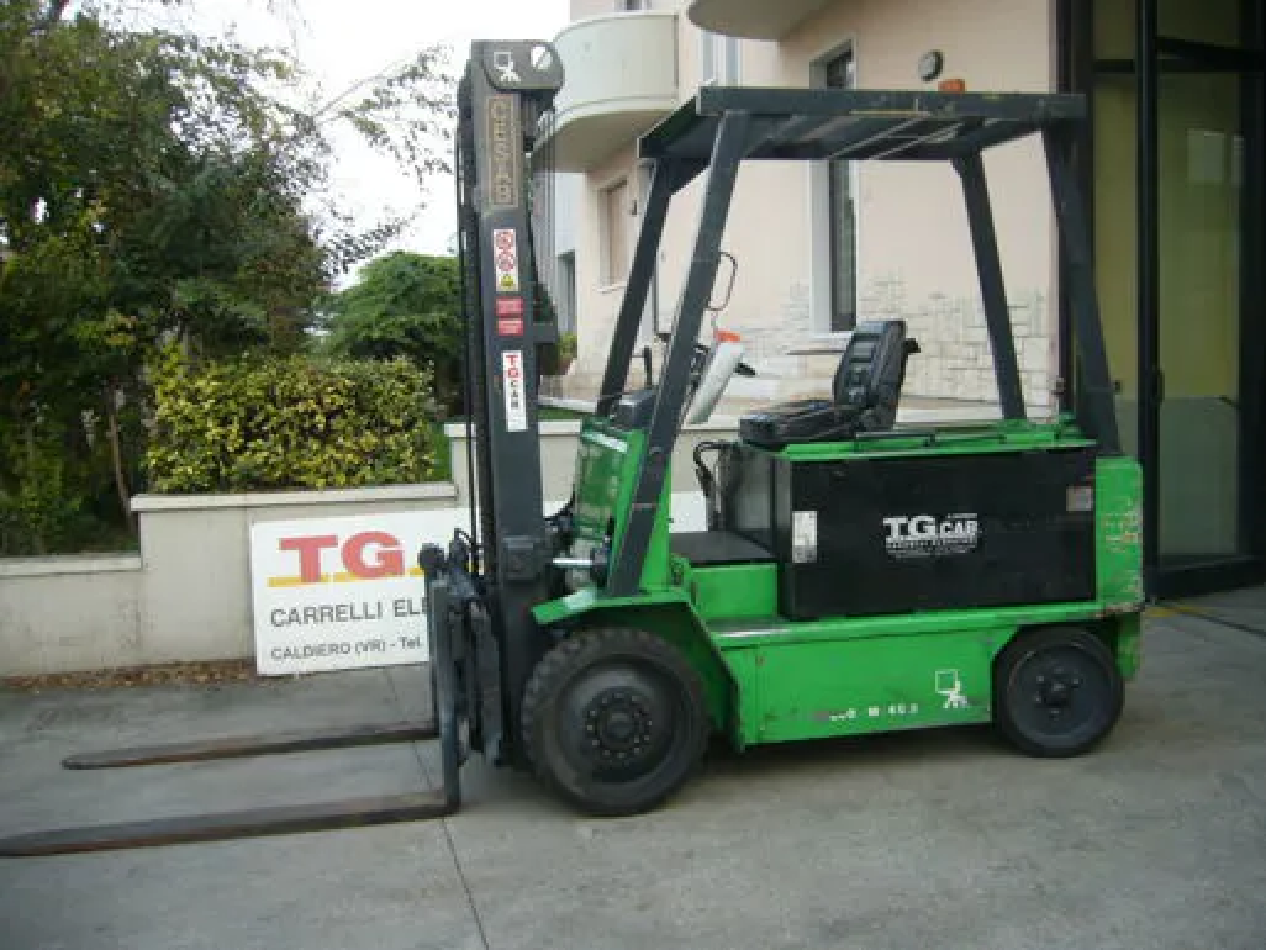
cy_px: 475
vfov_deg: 40.7
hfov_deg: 52.6
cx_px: 633
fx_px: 1280
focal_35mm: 35
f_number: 2.8
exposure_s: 1/40
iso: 80
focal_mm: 5.8
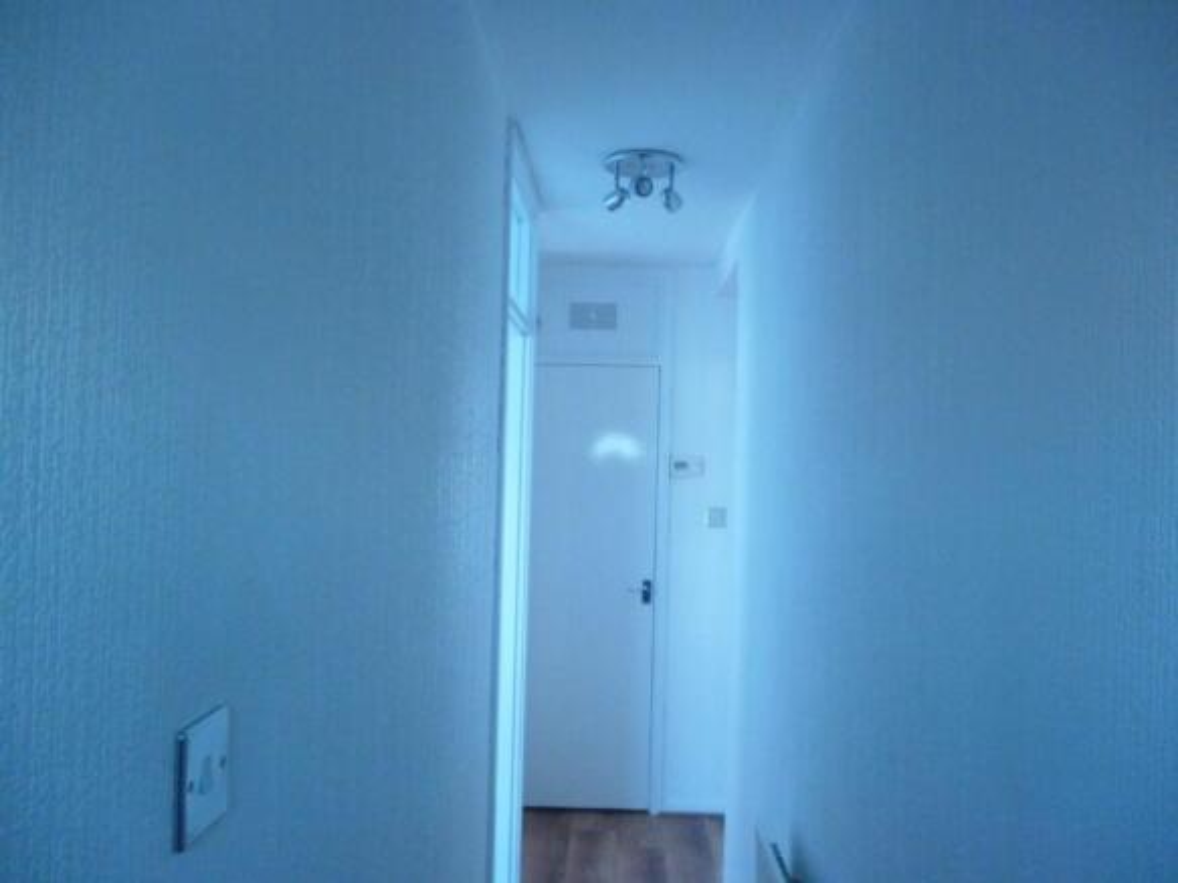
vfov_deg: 49.7
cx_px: 589
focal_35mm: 28
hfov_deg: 63.5
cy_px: 442
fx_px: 953
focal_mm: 5
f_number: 3.1
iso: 800
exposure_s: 1/40
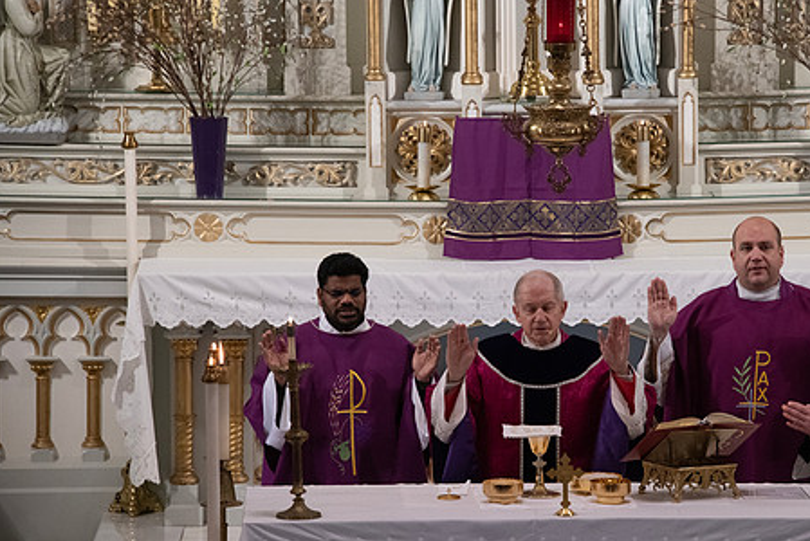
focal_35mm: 297
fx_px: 6687
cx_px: 520
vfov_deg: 4.6
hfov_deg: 6.9
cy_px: 344
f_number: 9
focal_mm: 230
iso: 4000
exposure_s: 1/100
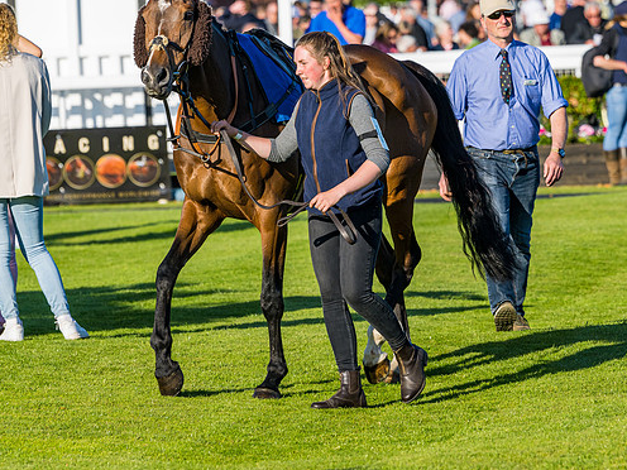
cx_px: 434
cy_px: 230
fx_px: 6611
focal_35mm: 365
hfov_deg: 5.4
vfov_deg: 4.1
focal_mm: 200
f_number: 5
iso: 200
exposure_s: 1/1250
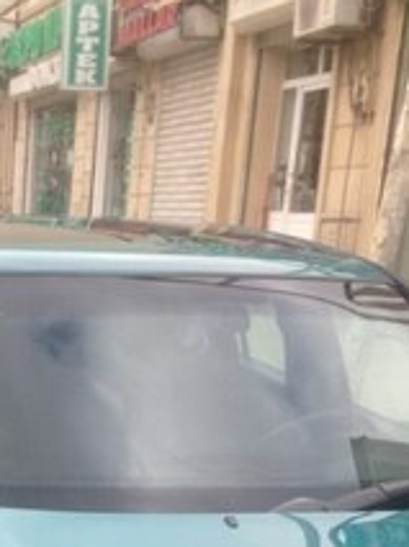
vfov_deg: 23.8
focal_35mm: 77
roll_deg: -2.5
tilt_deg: -19.1
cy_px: 603
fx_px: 1217
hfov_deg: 18.2
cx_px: -64
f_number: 2.4
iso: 50
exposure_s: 1/304
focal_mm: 4.12
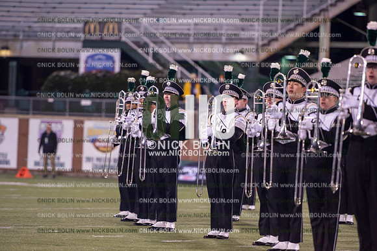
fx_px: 2095
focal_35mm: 200
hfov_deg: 10.3
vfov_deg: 6.9
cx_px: 188
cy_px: 126
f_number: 2.8
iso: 2500
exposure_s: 1/1250
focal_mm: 200
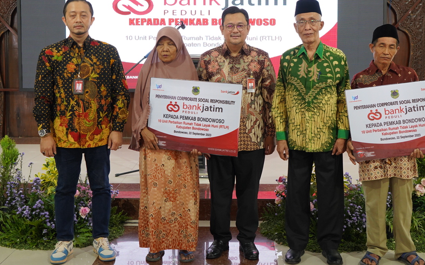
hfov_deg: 37.5
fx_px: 626
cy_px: 96
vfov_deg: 23.9
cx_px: 219
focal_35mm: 54
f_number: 4
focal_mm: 37
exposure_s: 1/125
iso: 2000
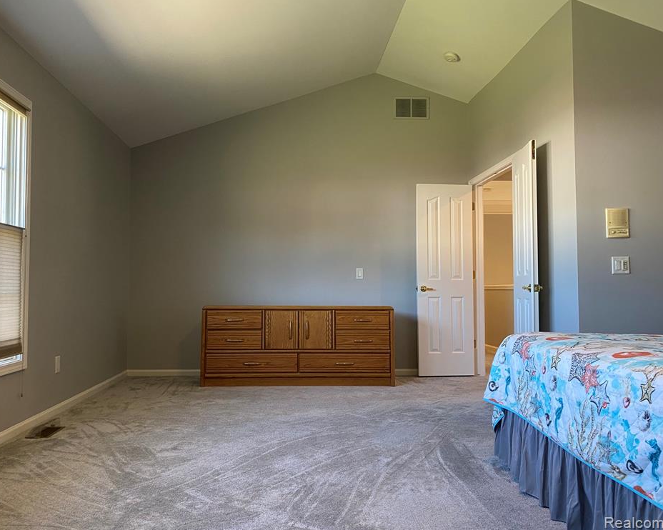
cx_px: 311
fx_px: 549
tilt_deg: +2.0
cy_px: 260
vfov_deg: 51.5
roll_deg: -0.4
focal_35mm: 28
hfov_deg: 62.2
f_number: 1.8
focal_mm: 4.25
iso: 160
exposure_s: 1/60
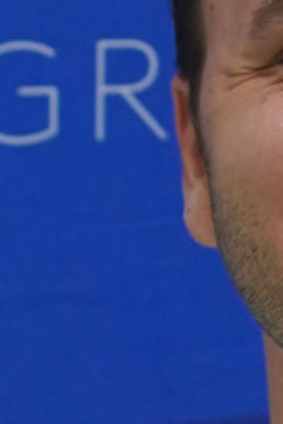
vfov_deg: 4.0
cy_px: 831
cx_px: 475
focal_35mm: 515
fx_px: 6072
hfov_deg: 2.7
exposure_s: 1/160
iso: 1600
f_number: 4
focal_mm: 70
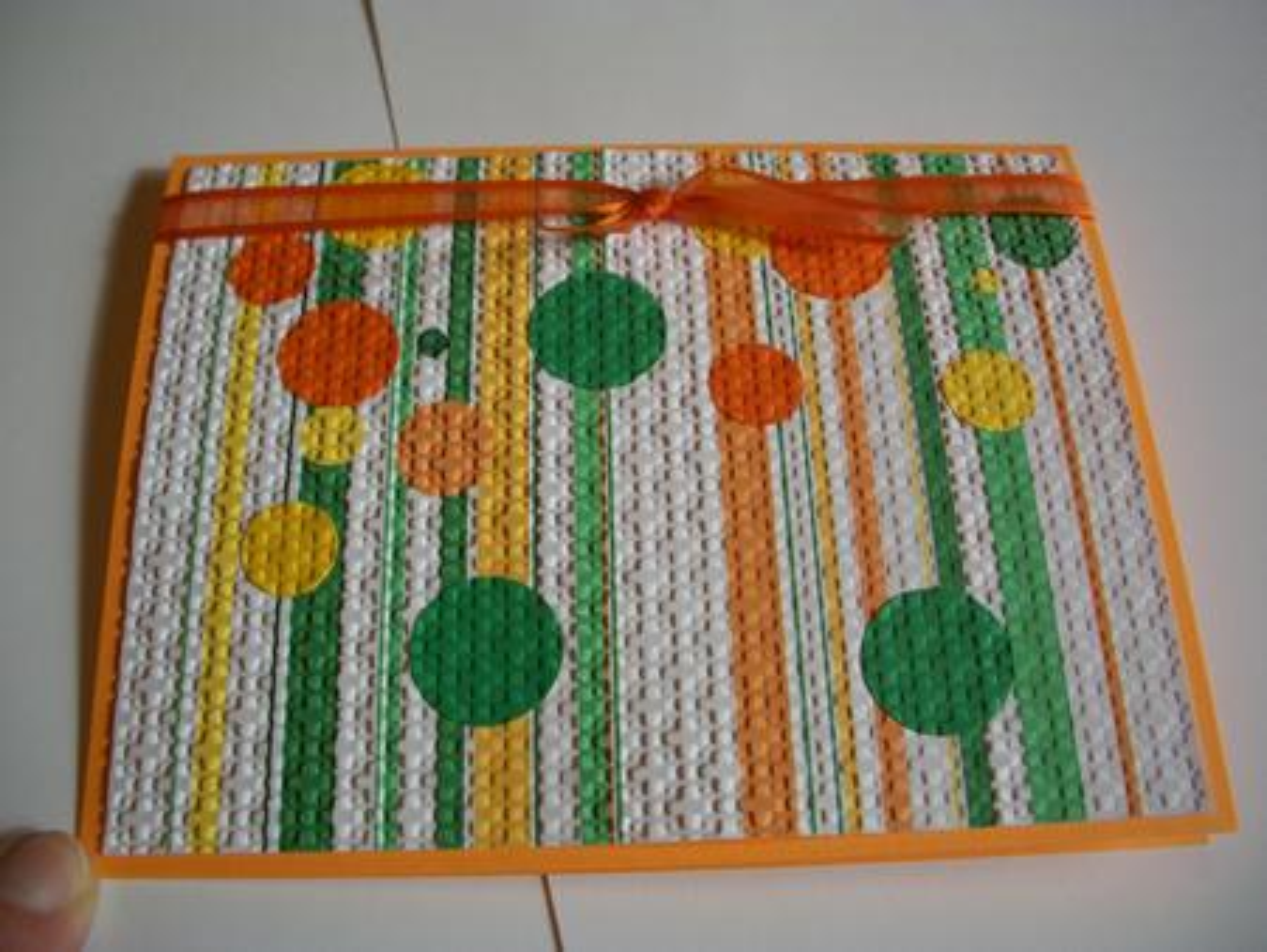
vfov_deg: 40.7
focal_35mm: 35
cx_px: 634
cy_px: 476
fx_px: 1282
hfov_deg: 52.6
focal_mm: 6.3
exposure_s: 1/320
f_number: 3.1
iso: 80
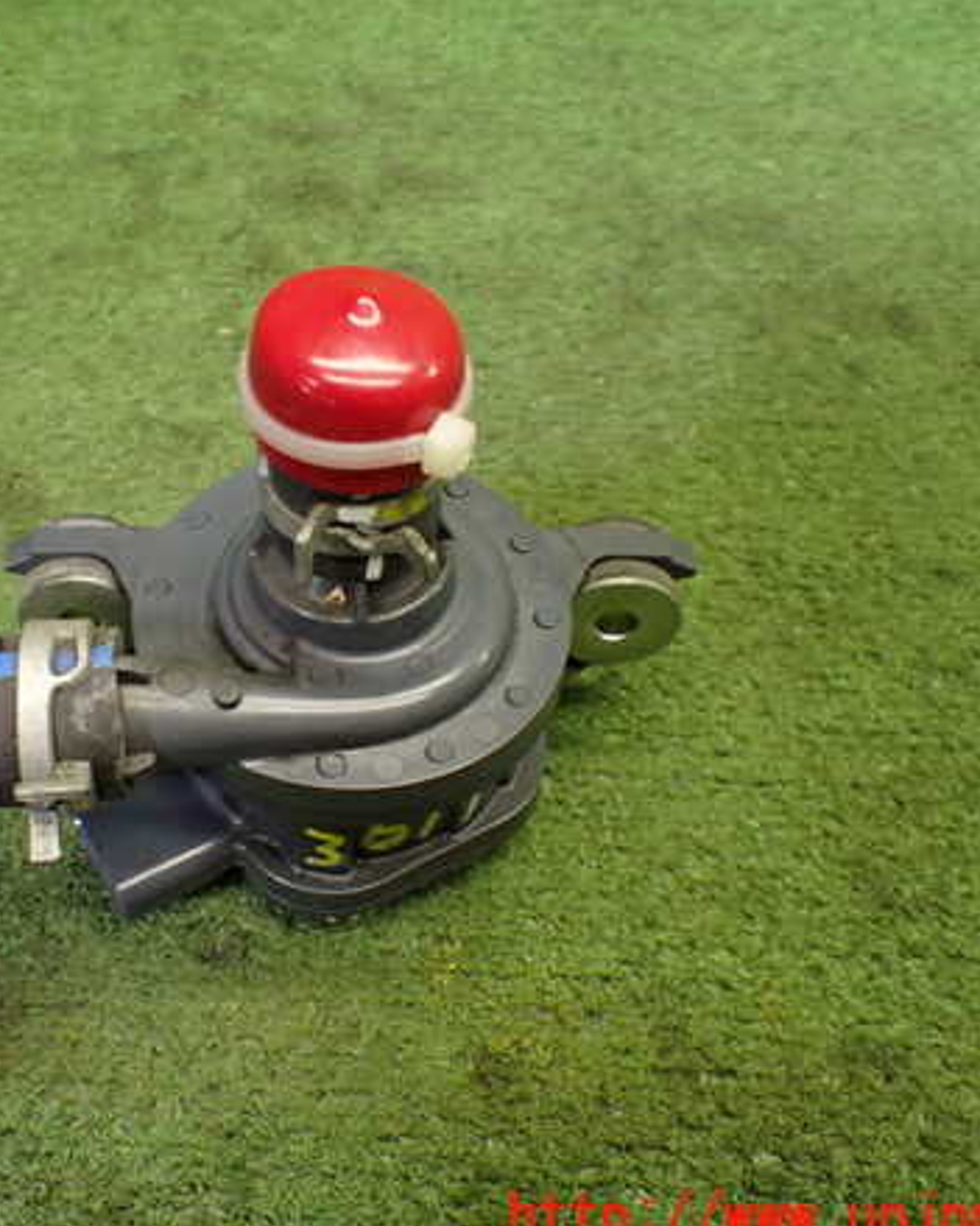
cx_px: 302
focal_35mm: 40
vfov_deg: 45.8
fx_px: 1451
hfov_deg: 36.8
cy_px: 626
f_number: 2.3
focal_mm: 5.4
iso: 640
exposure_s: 1/125
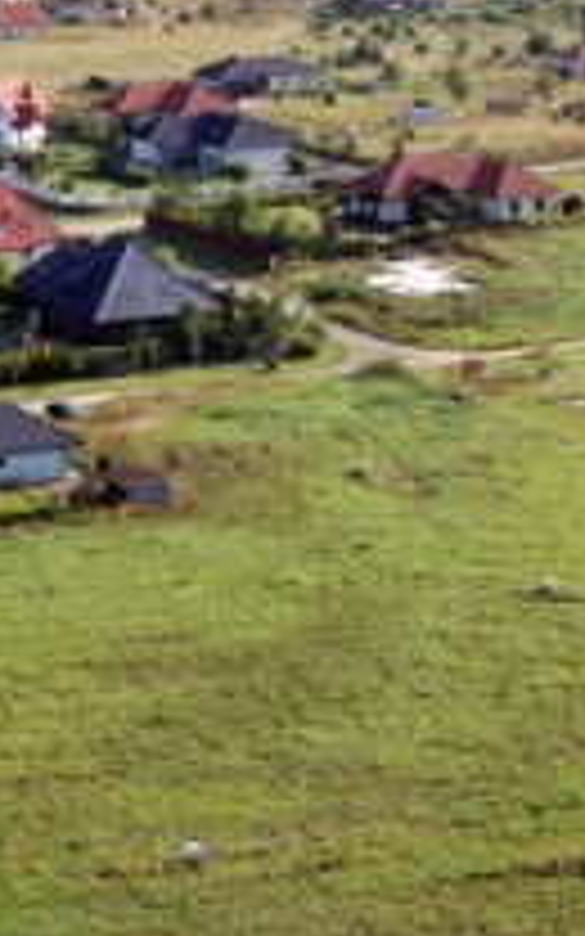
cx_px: -18
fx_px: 2347
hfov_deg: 14.0
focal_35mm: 92
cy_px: 284
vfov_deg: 22.4
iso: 400
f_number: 9
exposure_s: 1/80
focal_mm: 28
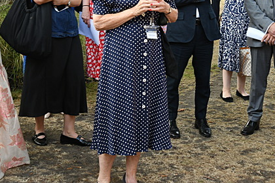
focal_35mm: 80
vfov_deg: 16.9
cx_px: 198
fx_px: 611
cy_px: 25
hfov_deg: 25.1
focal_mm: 42
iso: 400
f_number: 6.3
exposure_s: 1/50
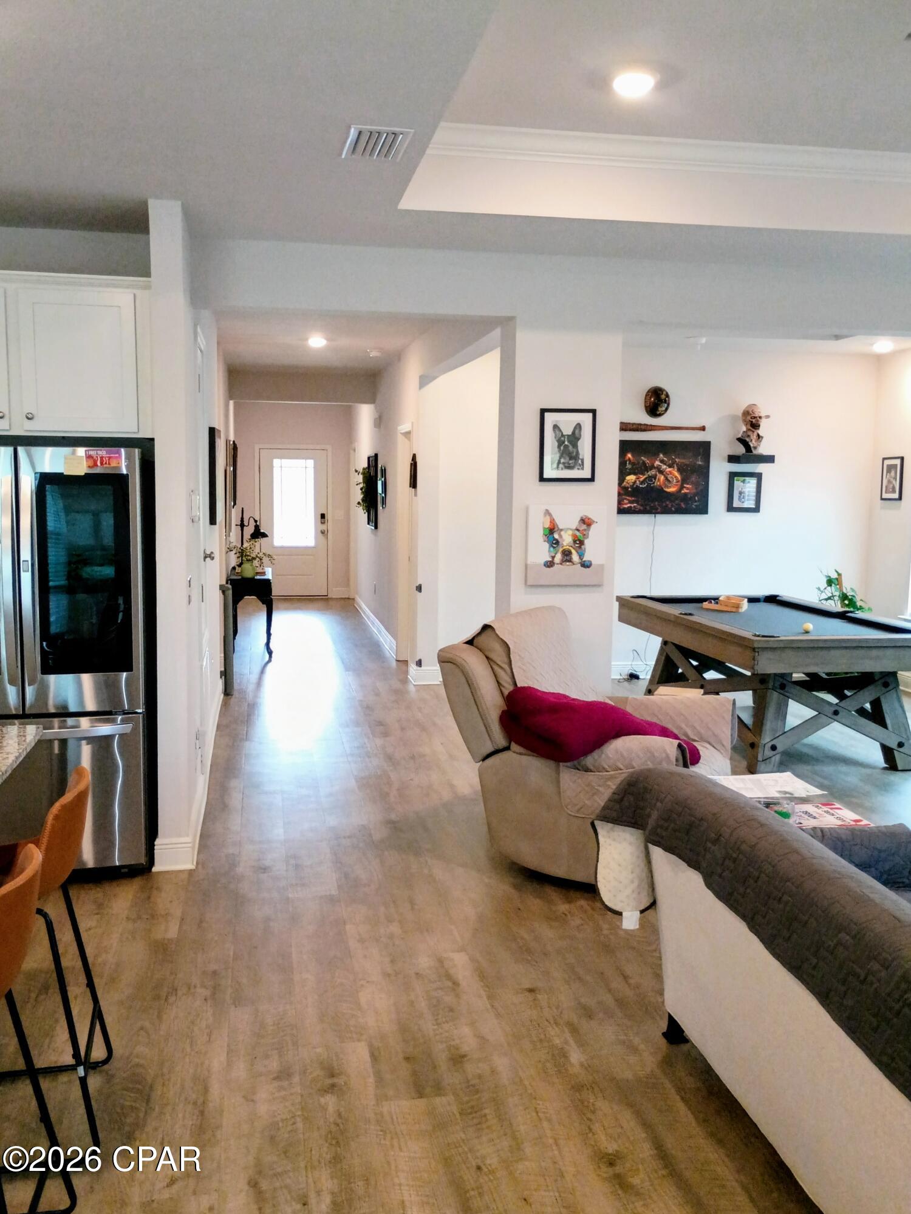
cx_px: 456
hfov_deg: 48.2
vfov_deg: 61.7
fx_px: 1017
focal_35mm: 29
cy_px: 607
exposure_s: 1/60
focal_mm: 4.27
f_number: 1.8
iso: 893
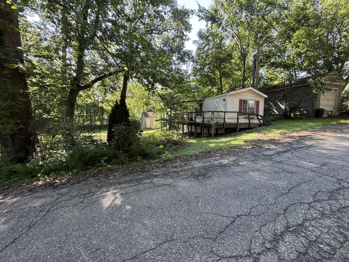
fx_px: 141
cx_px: 174
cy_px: 131
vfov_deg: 85.7
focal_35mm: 14
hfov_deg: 102.1
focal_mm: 2.22
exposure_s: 1/99
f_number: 2.2
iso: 64
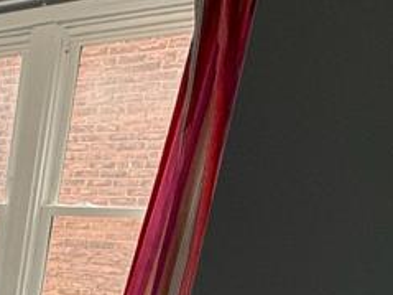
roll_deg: -0.6
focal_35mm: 60
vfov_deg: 21.7
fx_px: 681
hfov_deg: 22.2
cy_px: 394
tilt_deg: -16.9
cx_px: -283
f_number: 2.2
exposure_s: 1/120
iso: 320
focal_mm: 2.22
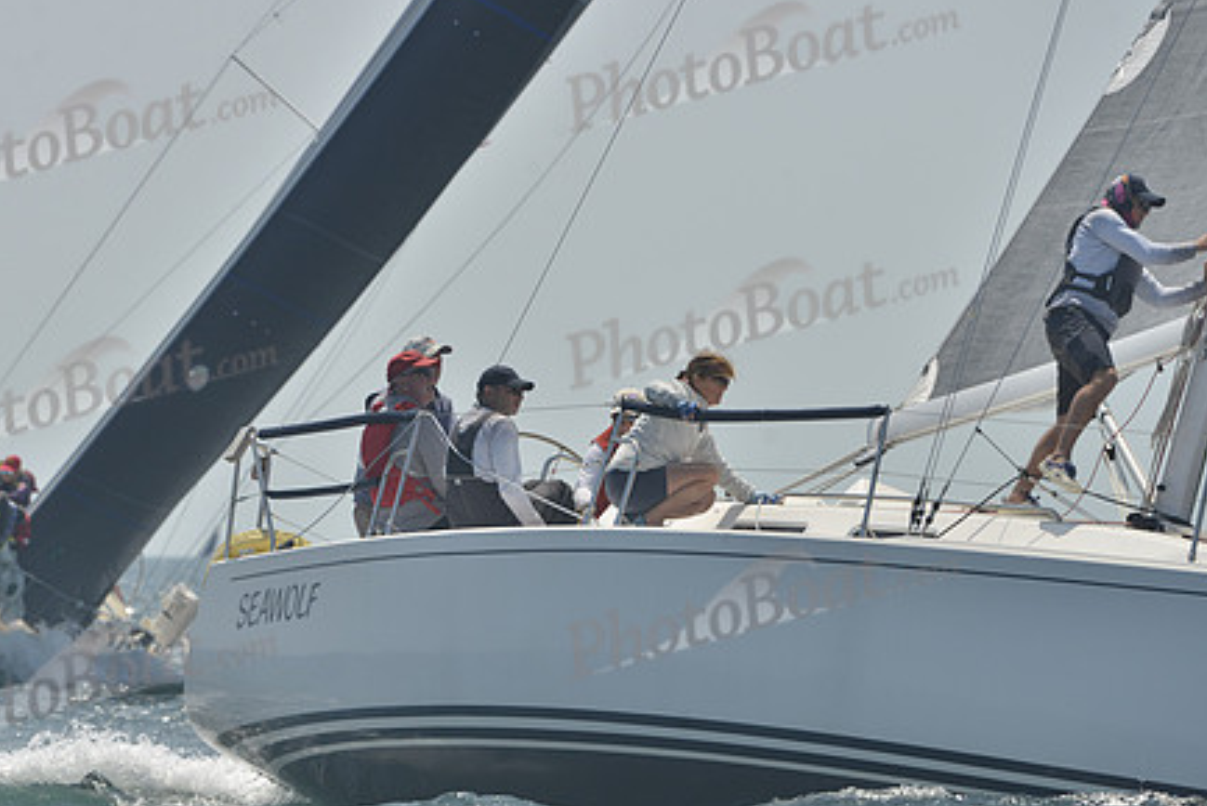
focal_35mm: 402
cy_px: 501
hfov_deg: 5.1
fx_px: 13482
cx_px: 424
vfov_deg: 3.4
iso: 280
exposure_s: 1/1250
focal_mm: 300
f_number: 8
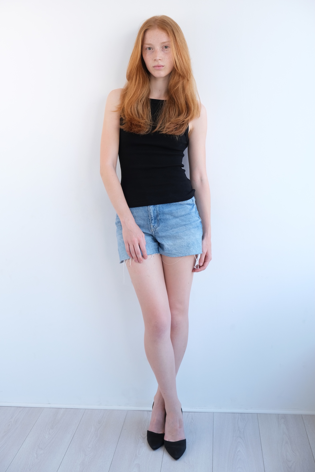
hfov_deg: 31.2
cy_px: 236
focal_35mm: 43
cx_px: 158
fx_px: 564
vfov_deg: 45.4
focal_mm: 28.9
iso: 400
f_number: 4
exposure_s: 1/125
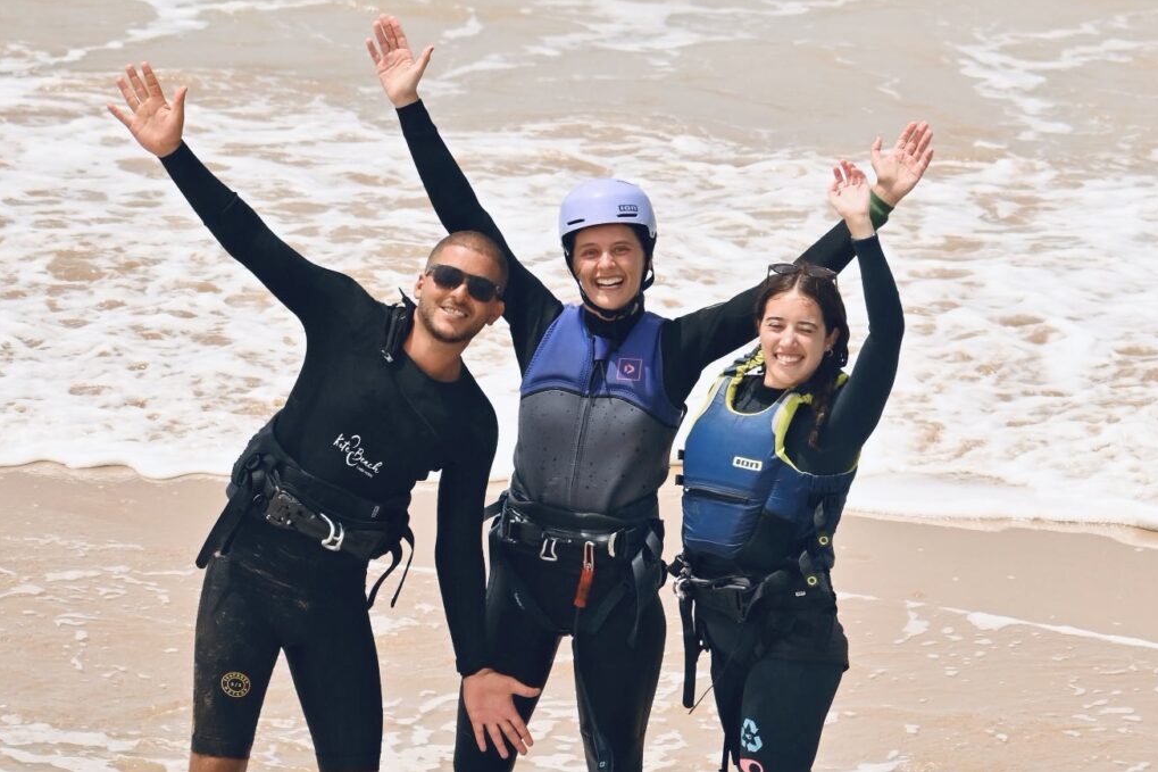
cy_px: 385
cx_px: 580
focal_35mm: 392
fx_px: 12606
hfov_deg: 5.3
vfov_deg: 3.5
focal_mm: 260
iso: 400
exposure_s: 1/4000
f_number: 5.6
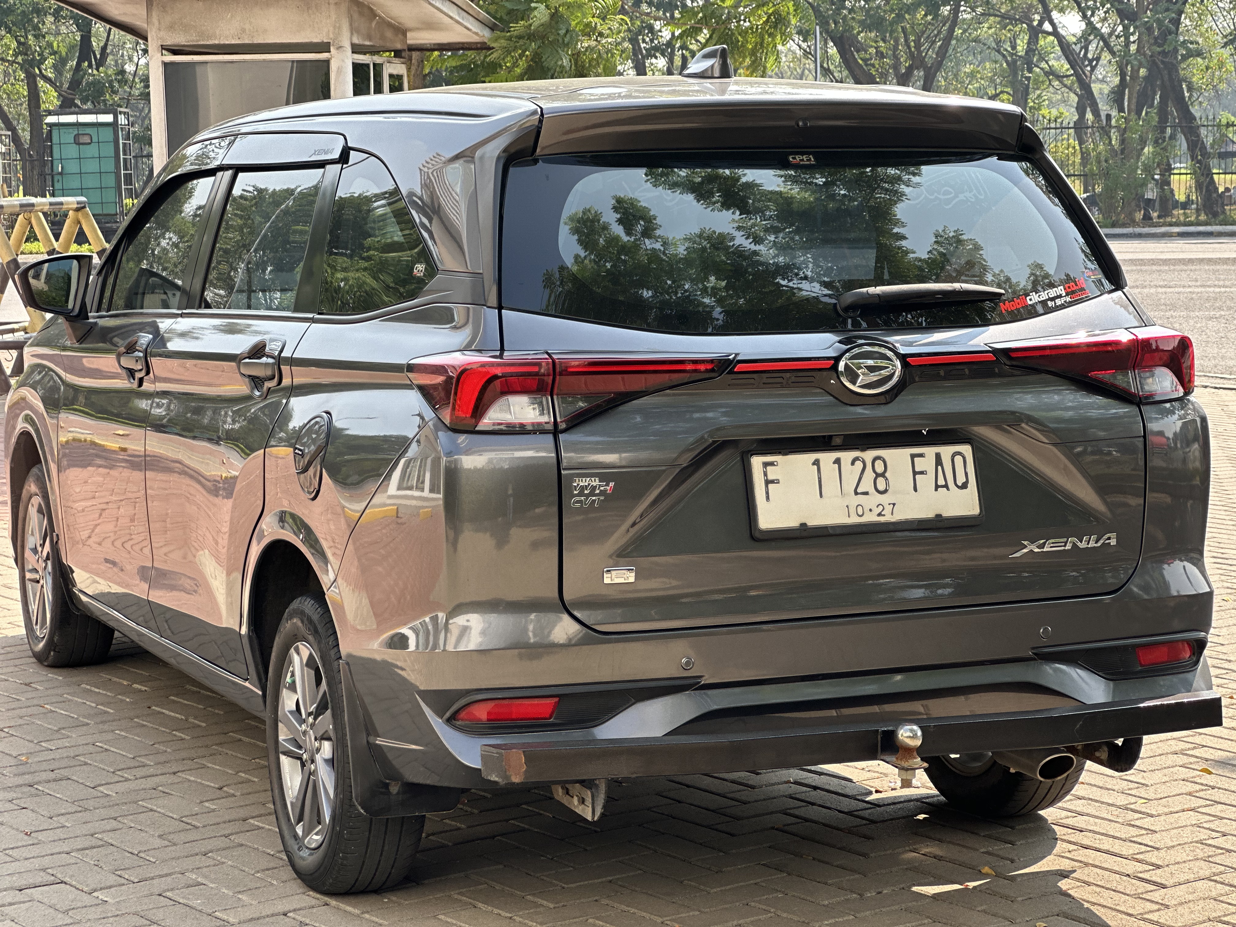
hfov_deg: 25.3
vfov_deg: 19.1
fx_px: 2749
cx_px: 618
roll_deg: +1.5
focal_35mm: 77
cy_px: 464
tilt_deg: -4.4
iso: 32
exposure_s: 1/121
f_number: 2.8
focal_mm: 9
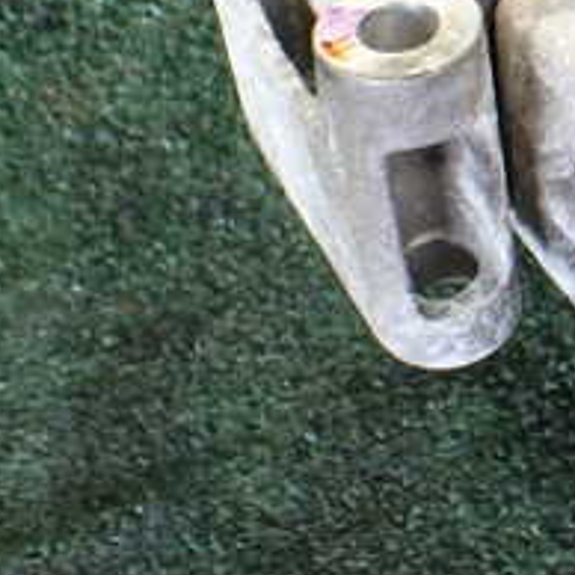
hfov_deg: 19.0
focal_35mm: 82
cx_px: 818
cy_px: 33
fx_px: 1541
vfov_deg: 20.6
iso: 200
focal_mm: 5.4
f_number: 2.3
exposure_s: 1/125
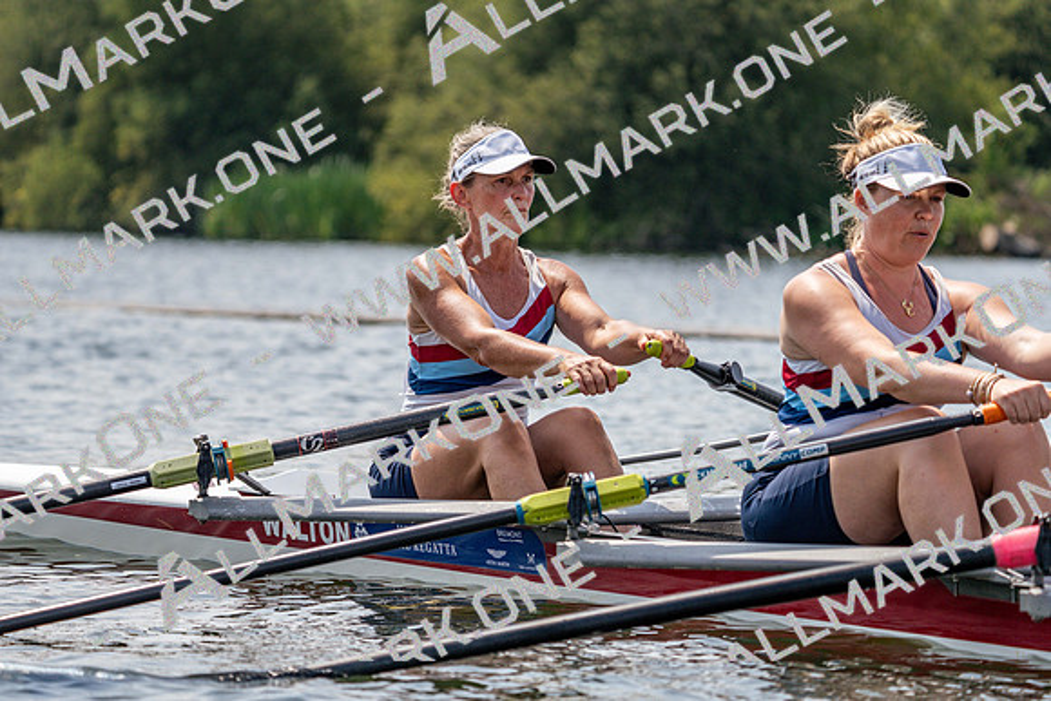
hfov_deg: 10.3
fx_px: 5840
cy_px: 350
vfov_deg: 6.9
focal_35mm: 200
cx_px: 526
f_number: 5.6
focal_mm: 200
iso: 200
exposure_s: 1/1600
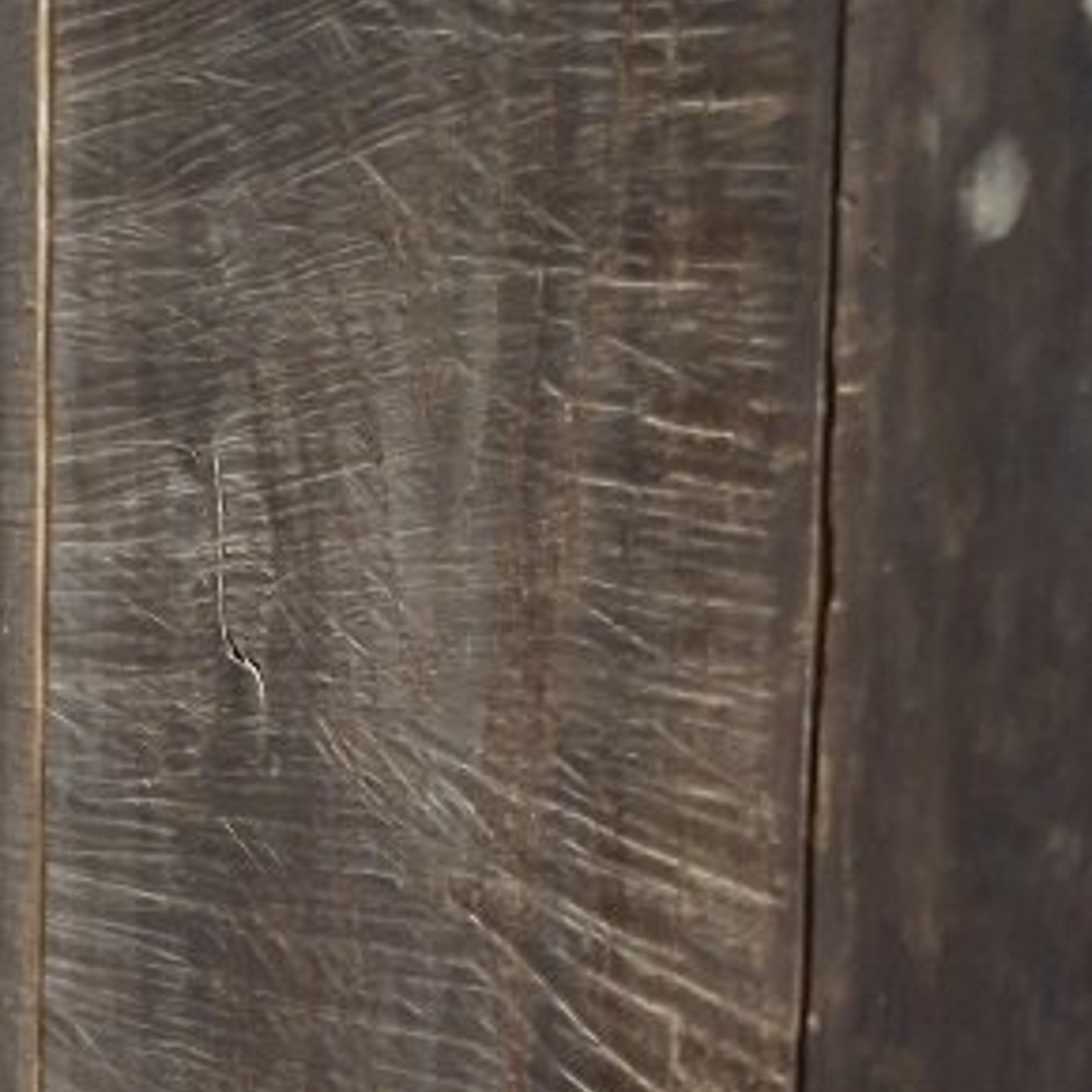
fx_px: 2998
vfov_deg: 20.1
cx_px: 324
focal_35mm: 84
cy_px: 1054
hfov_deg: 20.5
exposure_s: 1/20
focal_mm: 5.54
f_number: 1.8
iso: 1000
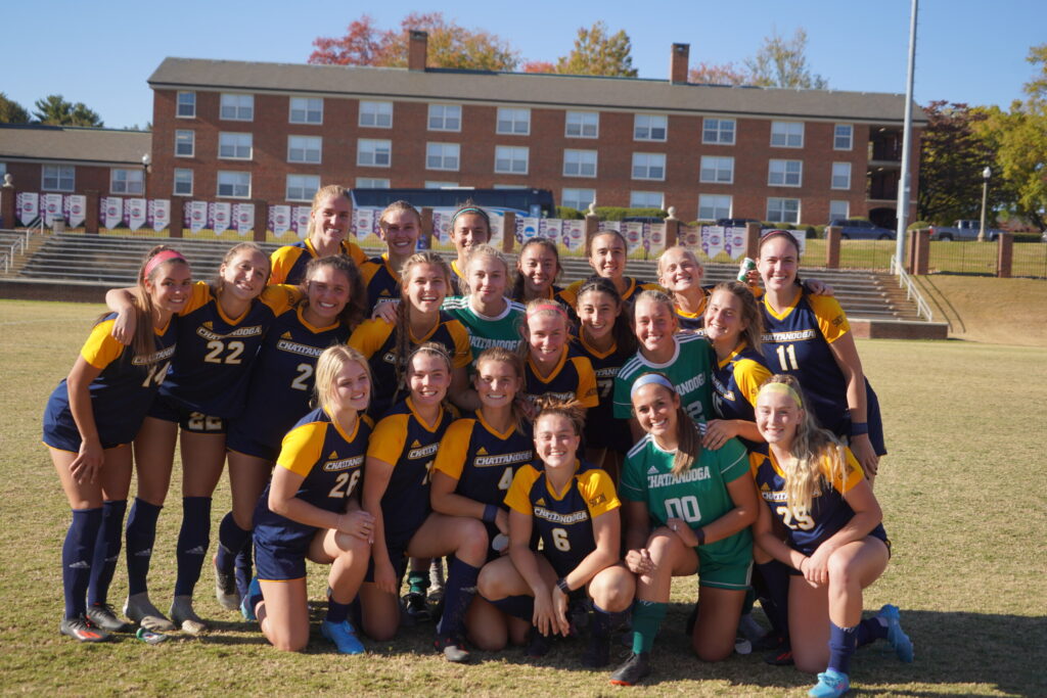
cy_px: 349
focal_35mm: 50
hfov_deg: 39.6
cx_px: 524
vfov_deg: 27.0
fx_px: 1454
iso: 100
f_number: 5
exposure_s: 1/400
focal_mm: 50
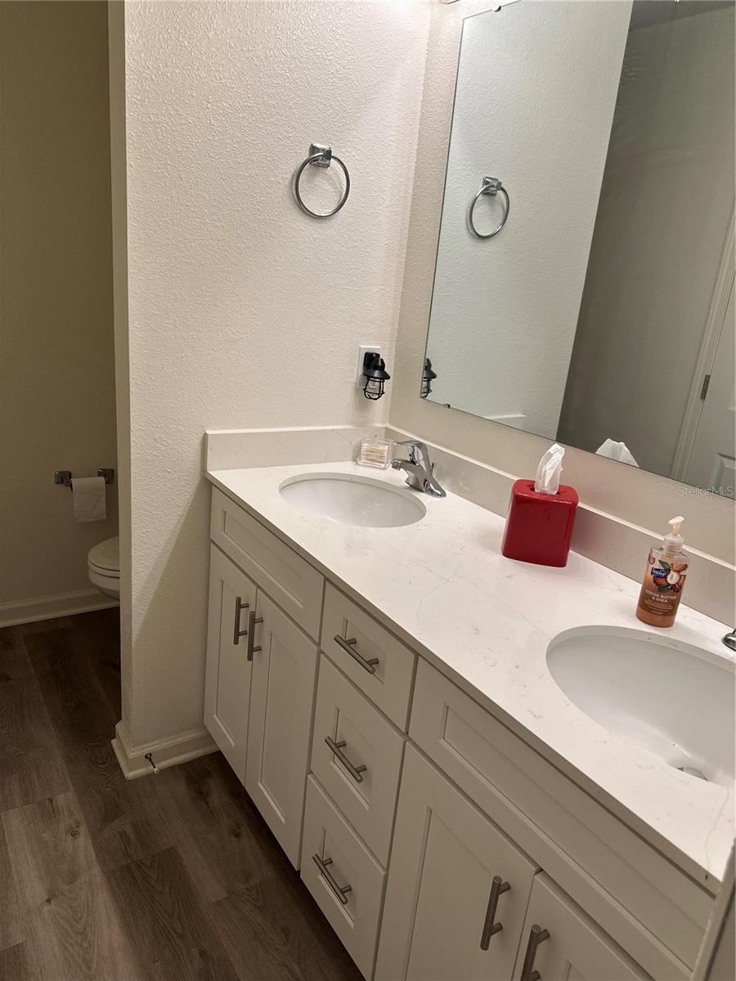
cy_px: 490
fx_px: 680
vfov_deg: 71.6
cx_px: 368
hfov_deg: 56.8
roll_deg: -5.9
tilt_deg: -18.4
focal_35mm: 24
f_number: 1.78
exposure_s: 1/132
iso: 64
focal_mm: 6.86
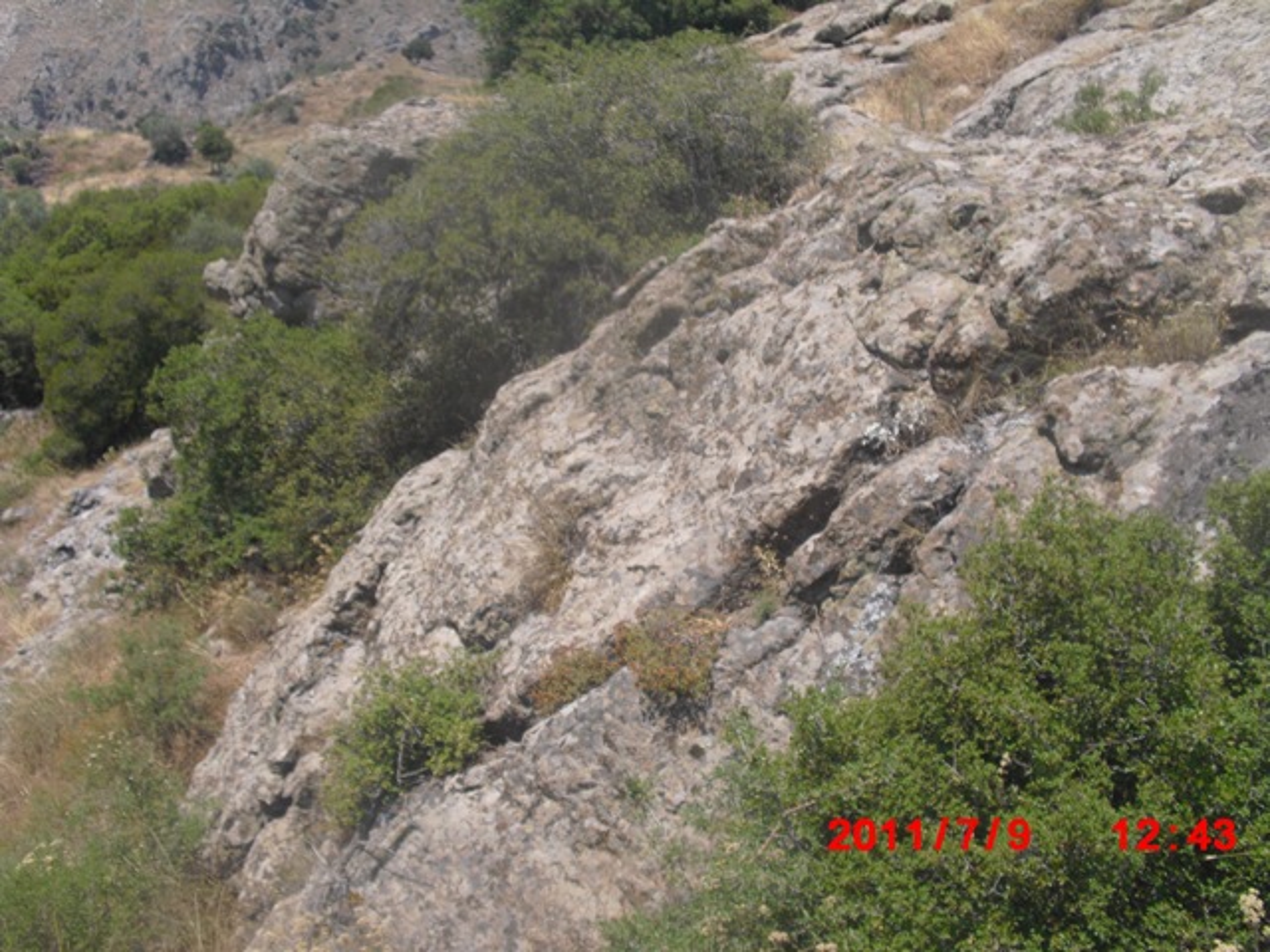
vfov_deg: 39.7
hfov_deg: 51.4
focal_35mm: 36
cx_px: 635
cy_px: 476
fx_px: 1321
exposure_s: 1/125
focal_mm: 6.3
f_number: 7.8
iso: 64
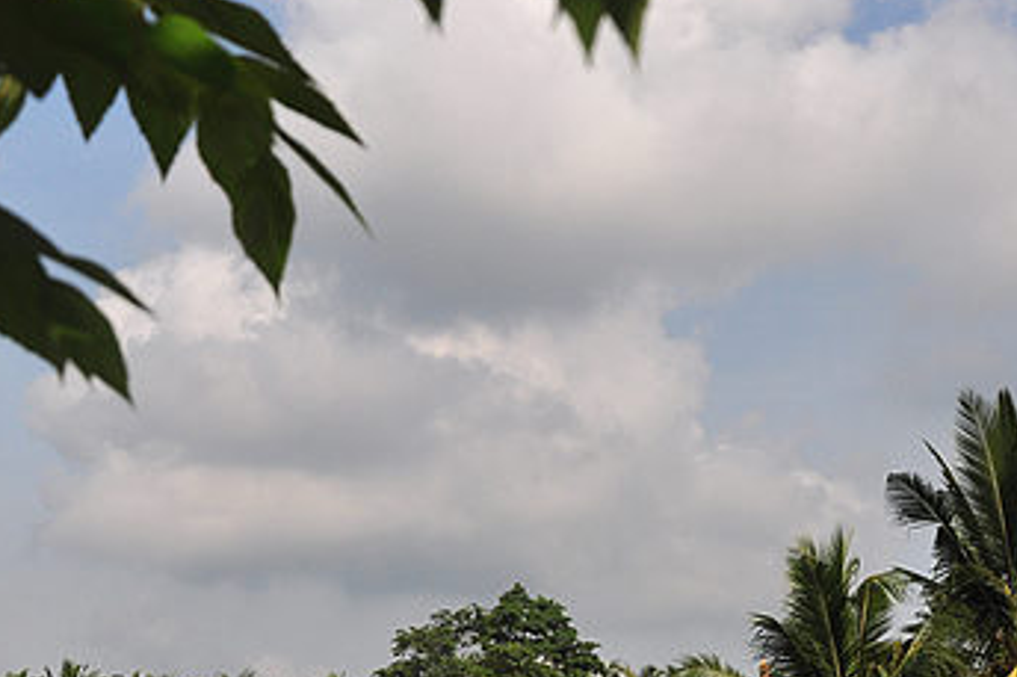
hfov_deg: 20.8
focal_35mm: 98
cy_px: 550
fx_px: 2767
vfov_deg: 13.9
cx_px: 668
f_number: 8
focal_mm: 30
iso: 200
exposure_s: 1/1600
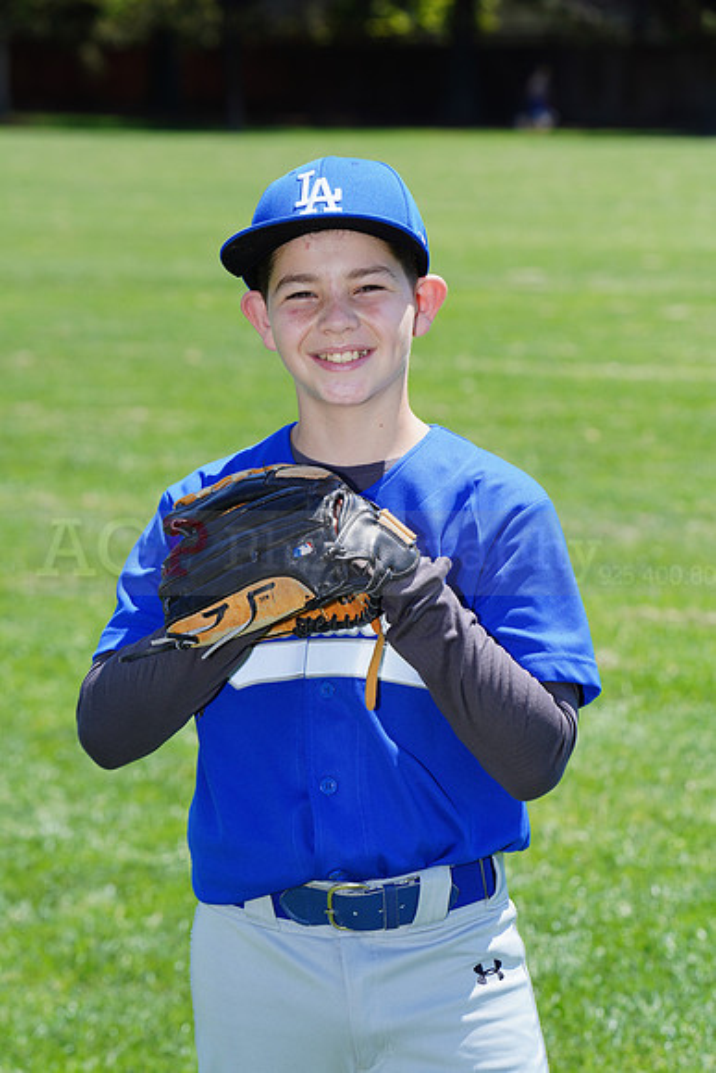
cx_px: 358
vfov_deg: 12.2
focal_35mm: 168
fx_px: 5009
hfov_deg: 8.2
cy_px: 536
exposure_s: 1/200
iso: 125
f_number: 9
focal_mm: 168
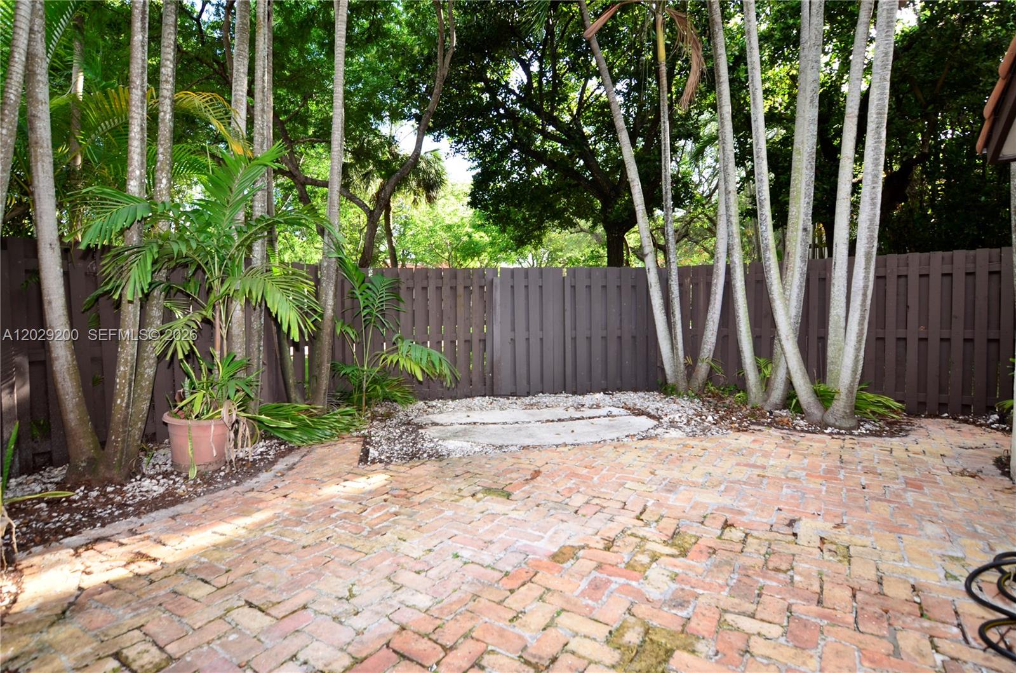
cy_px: 336
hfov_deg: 90.1
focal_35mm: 18
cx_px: 508
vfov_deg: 67.1
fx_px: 507
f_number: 6.3
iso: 200
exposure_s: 1/60
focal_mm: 12
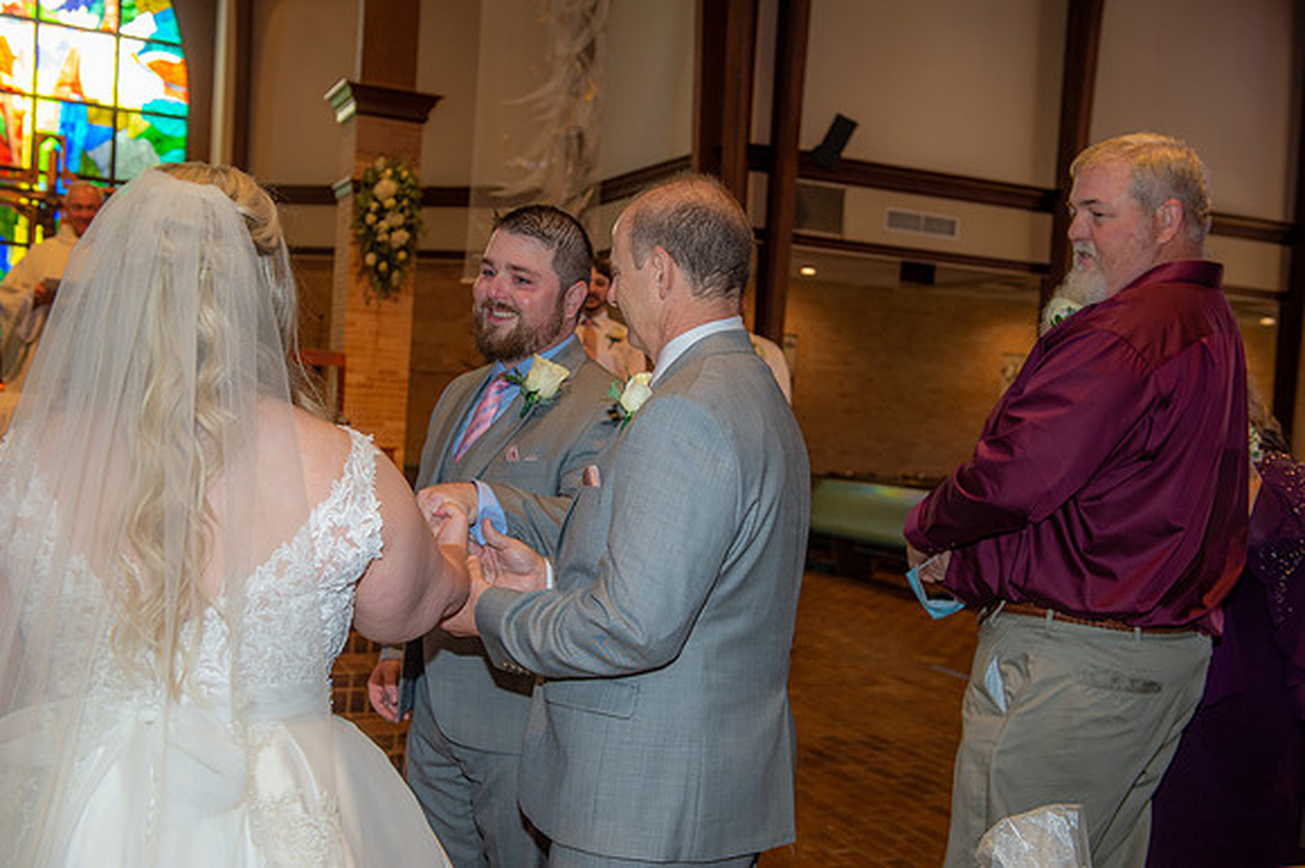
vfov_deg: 35.0
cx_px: 652
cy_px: 434
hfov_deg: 50.7
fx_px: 1377
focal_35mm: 38
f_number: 5
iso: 640
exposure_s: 1/100
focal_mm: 38
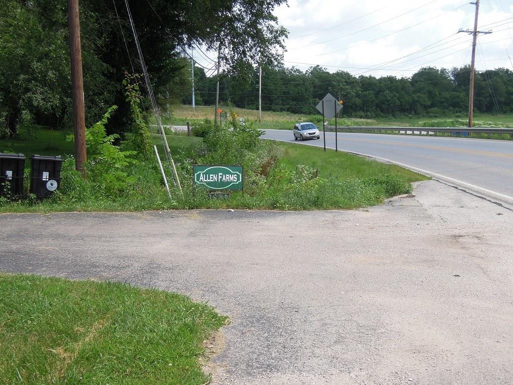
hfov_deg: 38.2
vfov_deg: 29.1
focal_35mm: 50
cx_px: 256
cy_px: 192
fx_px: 741
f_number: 3.7
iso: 160
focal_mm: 9
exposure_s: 1/800
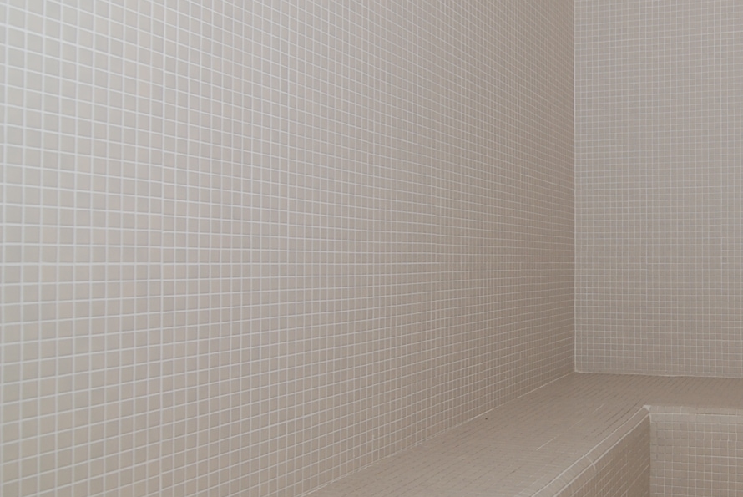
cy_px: 232
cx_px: 628
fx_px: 775
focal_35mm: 38
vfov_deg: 35.5
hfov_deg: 47.4
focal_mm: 11.5
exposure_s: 1/60
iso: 200
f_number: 4
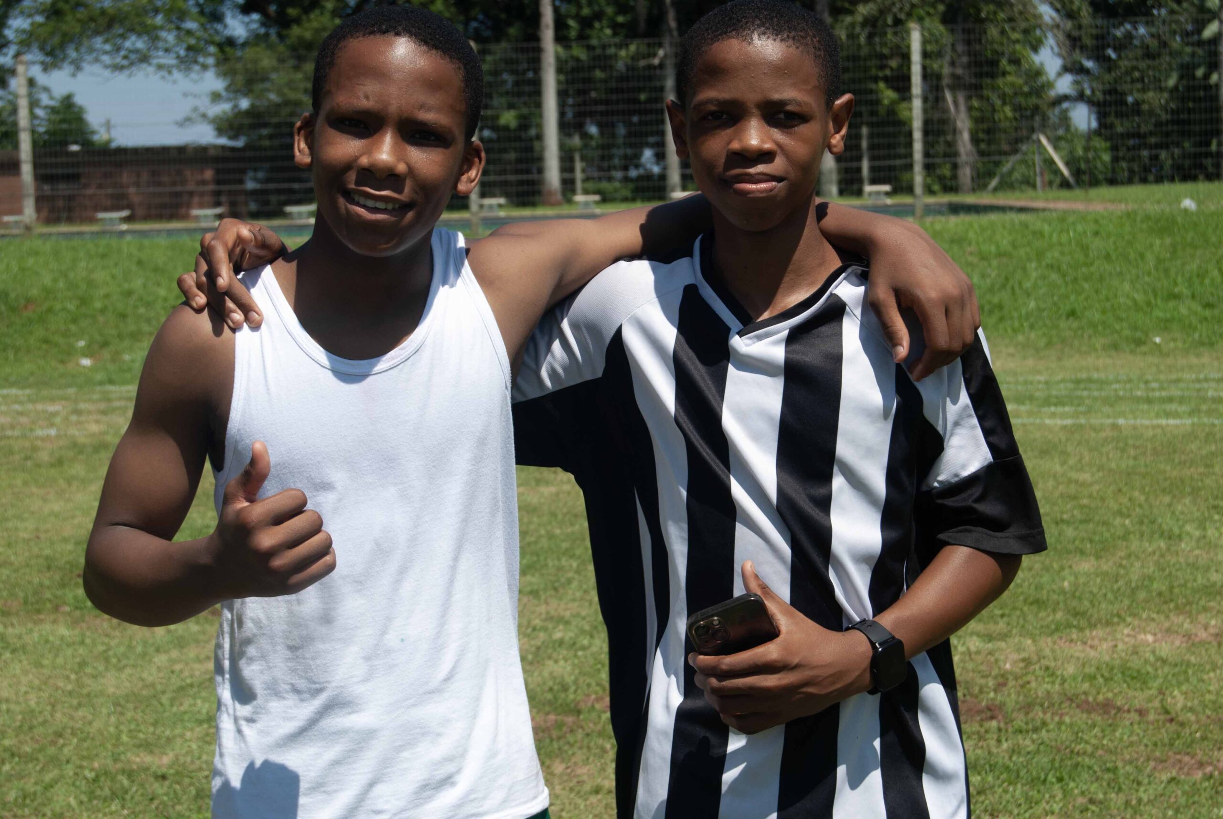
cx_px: 612
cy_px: 410
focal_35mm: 75
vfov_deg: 18.2
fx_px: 2551
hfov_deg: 27.0
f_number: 9
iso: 100
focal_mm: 50
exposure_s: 1/320
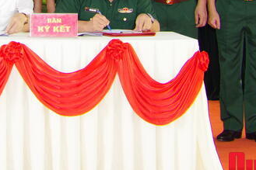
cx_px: 63
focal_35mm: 119
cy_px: -17
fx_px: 846
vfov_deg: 11.3
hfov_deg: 17.1
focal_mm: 31
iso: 1600
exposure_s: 1/30
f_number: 10
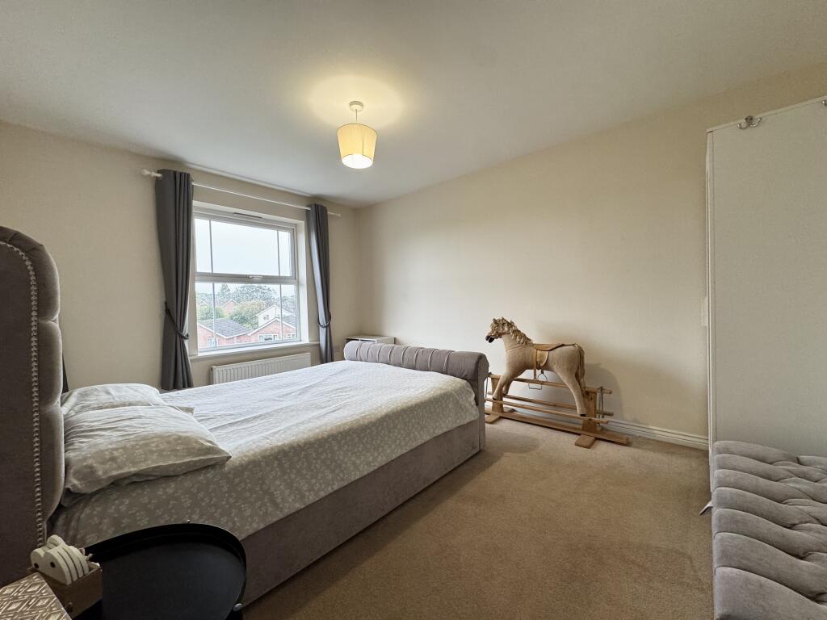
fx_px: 334
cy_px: 310
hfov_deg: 102.1
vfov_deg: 85.7
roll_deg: +1.5
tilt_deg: -2.3
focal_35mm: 14
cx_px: 414
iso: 160
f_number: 2.2
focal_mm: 2.22
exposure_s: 1/100
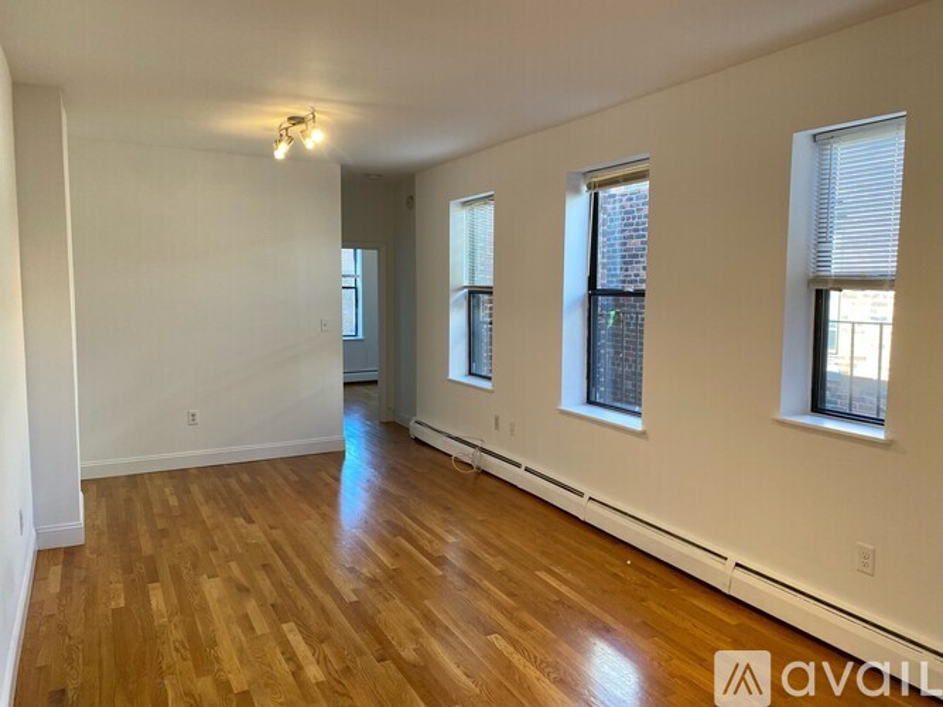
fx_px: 708
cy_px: 354
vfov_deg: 53.0
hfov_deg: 67.3
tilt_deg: -7.1
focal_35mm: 26
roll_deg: -0.8
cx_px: 472
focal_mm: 4.25
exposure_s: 1/120
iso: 125
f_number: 1.8
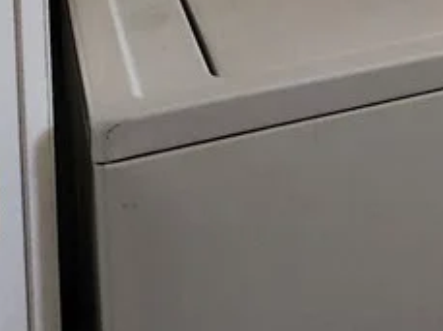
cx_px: 890
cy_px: -310
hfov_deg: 15.3
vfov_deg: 12.7
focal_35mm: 103
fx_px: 1316
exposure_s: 1/180
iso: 200
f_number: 1.8
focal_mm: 5.4
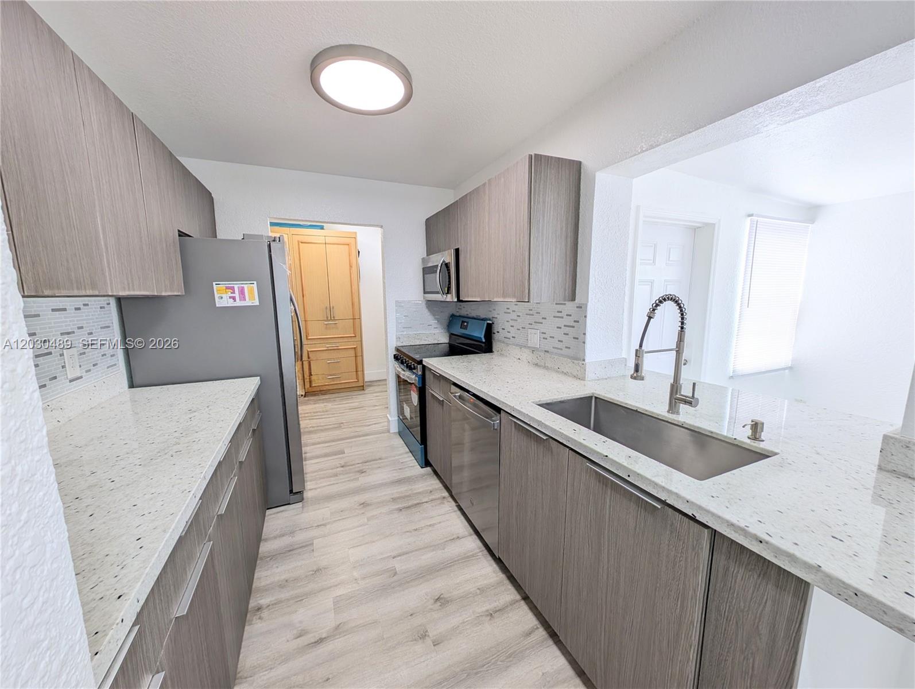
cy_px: 344
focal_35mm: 12
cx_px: 458
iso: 135
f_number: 1.95
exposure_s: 1/120
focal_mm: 2.23
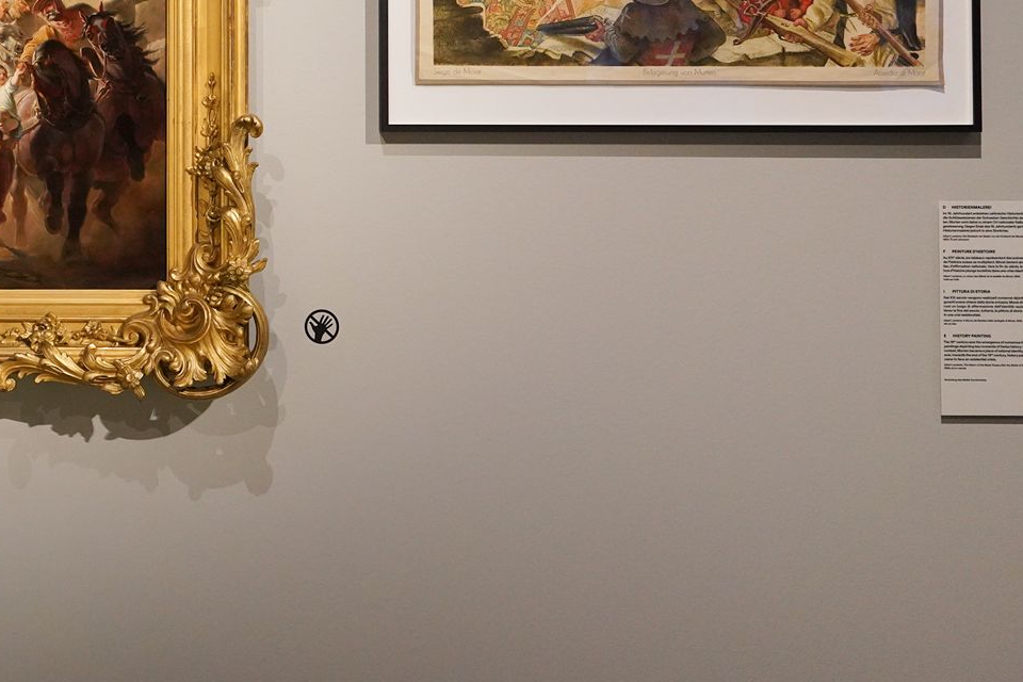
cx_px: 166
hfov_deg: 37.8
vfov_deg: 26.1
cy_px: 63
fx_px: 1421
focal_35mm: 50
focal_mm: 24
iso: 3200
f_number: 2.8
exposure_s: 1/80
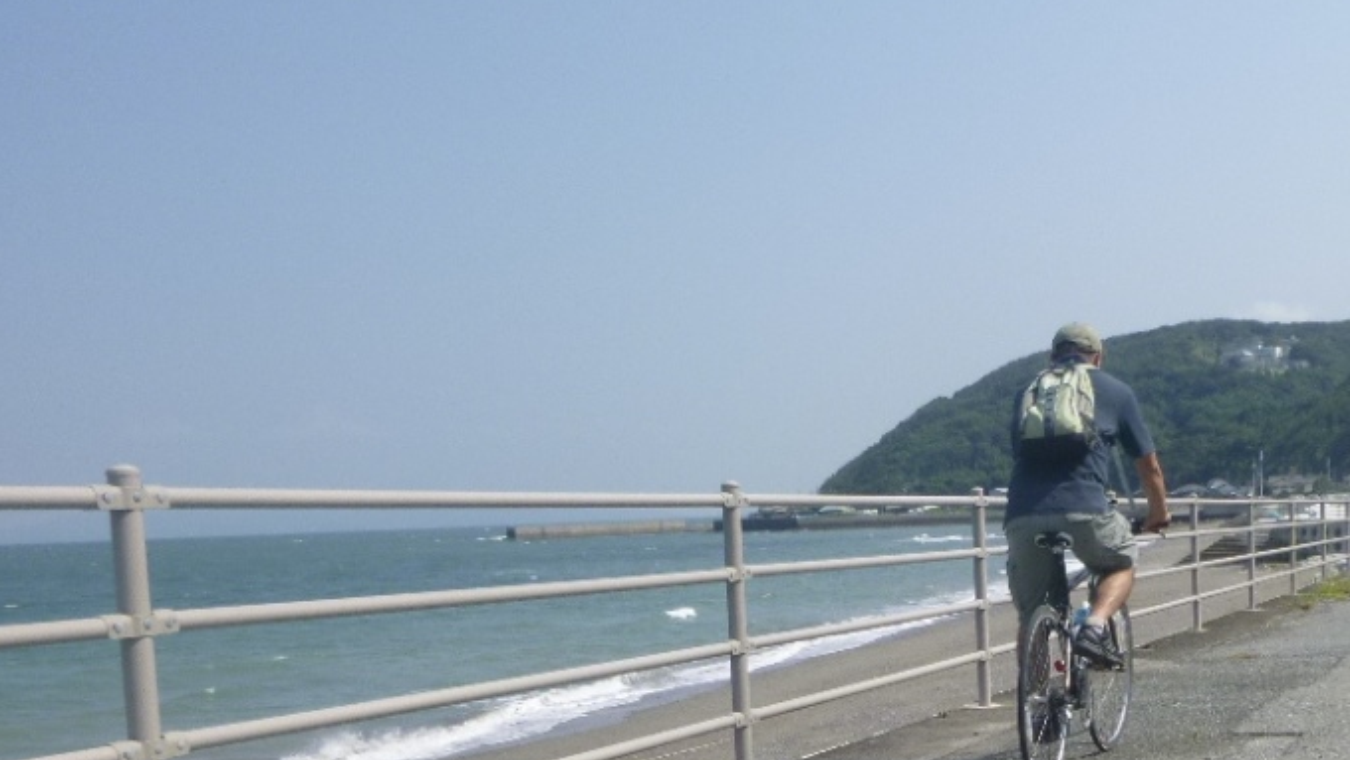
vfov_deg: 28.6
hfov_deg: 49.2
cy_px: 575
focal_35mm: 41
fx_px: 1468
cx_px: 782
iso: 100
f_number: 3.9
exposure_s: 1/640
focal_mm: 4.5
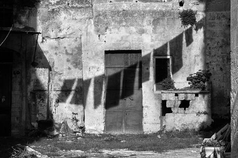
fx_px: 733
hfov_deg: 18.4
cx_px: 124
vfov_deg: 12.3
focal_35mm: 111
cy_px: 79
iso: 200
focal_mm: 70
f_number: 10
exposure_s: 1/400
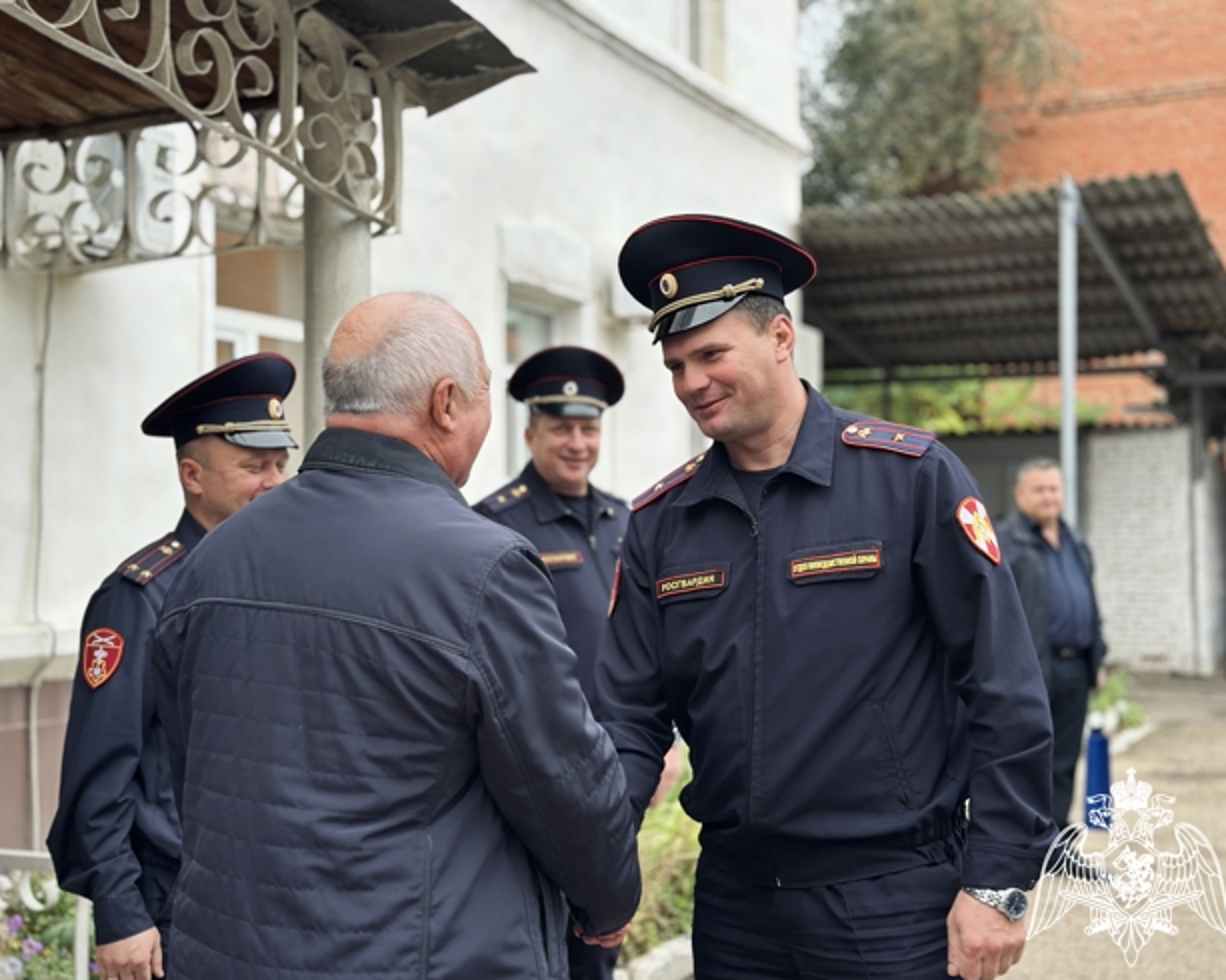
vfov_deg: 29.7
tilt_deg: +2.2
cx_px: 587
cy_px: 484
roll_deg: +0.7
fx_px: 1850
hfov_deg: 36.7
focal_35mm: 51
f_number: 1.78
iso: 64
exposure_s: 1/121
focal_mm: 6.86
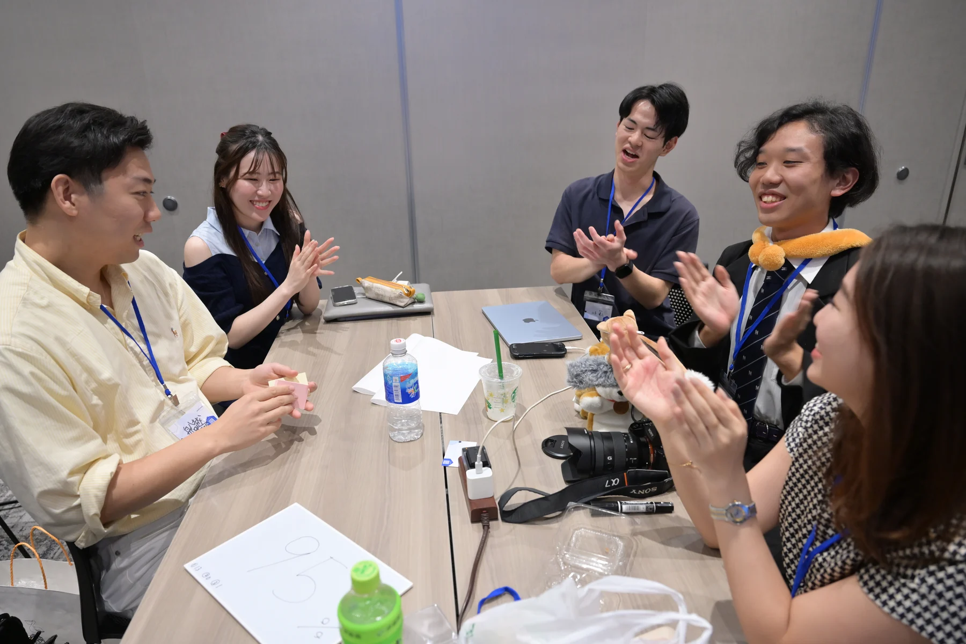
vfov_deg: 53.1
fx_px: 644
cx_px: 483
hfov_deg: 73.7
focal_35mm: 24
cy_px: 322
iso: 1600
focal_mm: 24
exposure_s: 1/160
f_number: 4
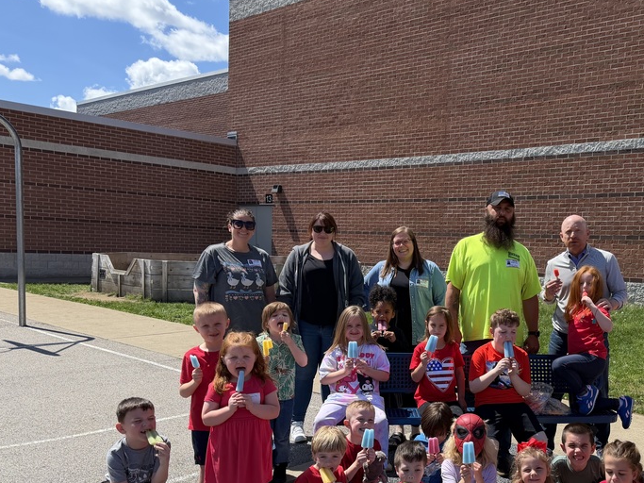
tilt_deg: -3.7
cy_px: 305
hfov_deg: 49.6
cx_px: 472
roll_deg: -1.2
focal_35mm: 36
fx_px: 670
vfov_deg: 39.4
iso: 100
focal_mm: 6.76
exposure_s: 1/4405
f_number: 1.78
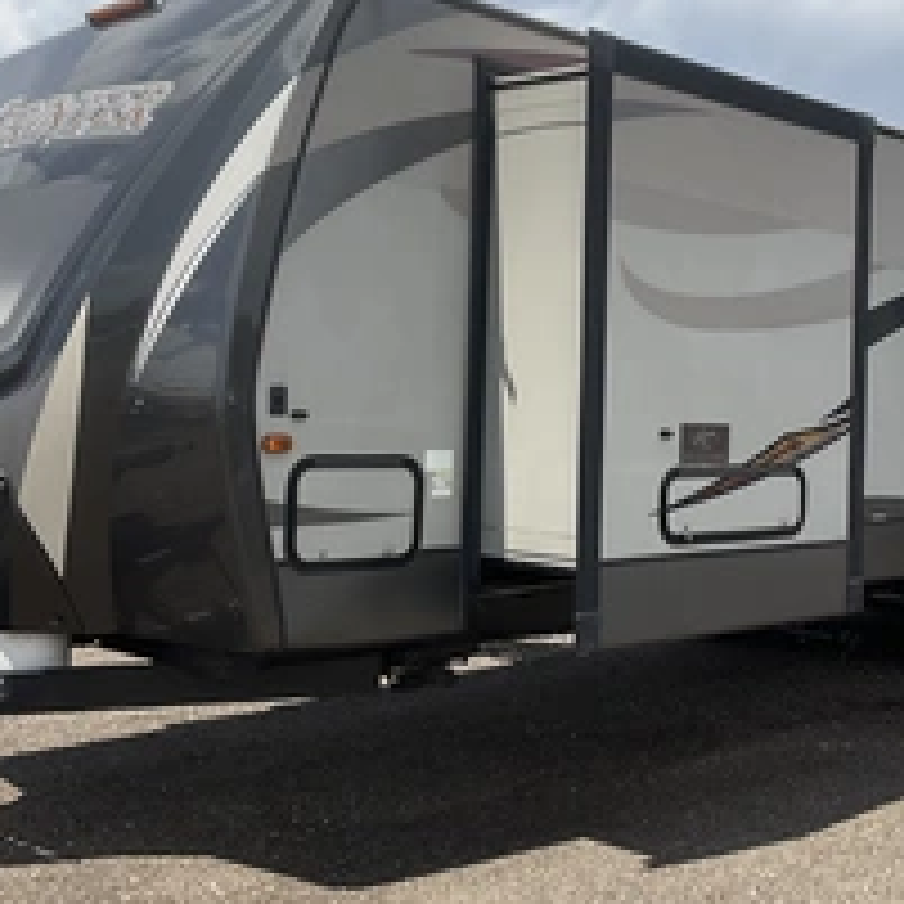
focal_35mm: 51
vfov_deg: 33.3
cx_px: 558
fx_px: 1507
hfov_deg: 33.3
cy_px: 387
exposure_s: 1/2320
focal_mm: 3
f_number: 1.8
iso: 25
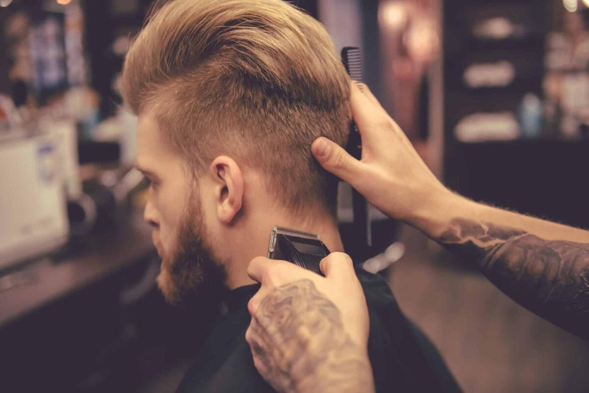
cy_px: 196
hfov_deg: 43.6
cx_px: 294
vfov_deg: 29.9
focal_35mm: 45
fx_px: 736
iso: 1000
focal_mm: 45
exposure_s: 1/250
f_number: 2.8
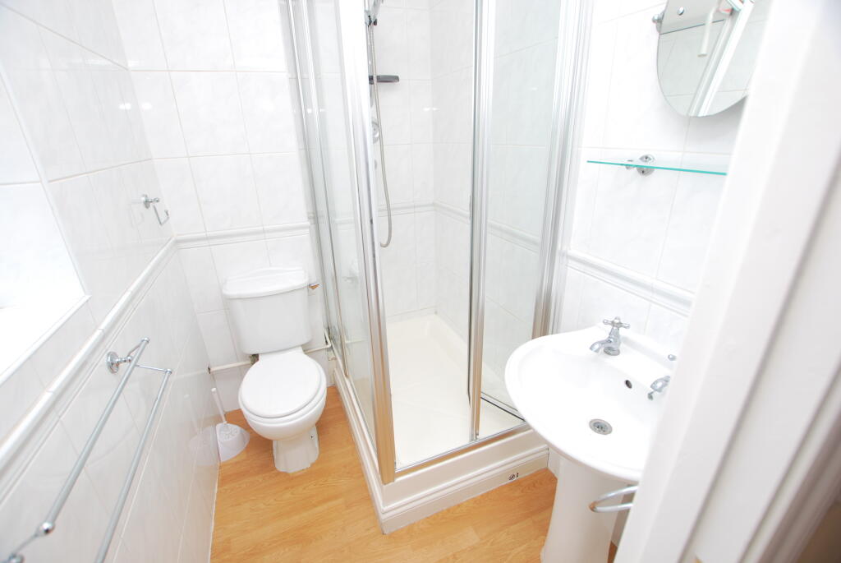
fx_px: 351
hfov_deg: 100.3
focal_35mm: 15
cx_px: 420
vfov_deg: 77.5
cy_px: 282
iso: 100
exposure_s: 1/60
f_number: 4
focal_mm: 10
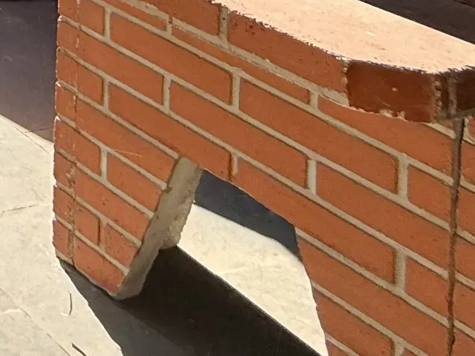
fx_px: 988
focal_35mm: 72
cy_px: -498
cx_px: -577
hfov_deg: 16.5
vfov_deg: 14.1
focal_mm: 2.22
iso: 32
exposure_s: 1/333
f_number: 2.2
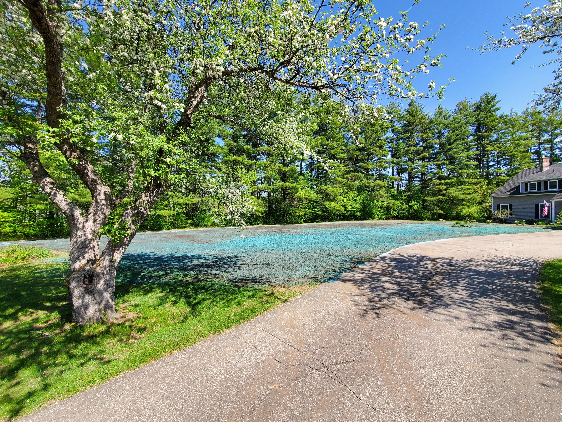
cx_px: 281
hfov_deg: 106.2
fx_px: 211
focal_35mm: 13
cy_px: 211
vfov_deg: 89.9
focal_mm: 1.8
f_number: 2.2
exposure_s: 1/453
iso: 50
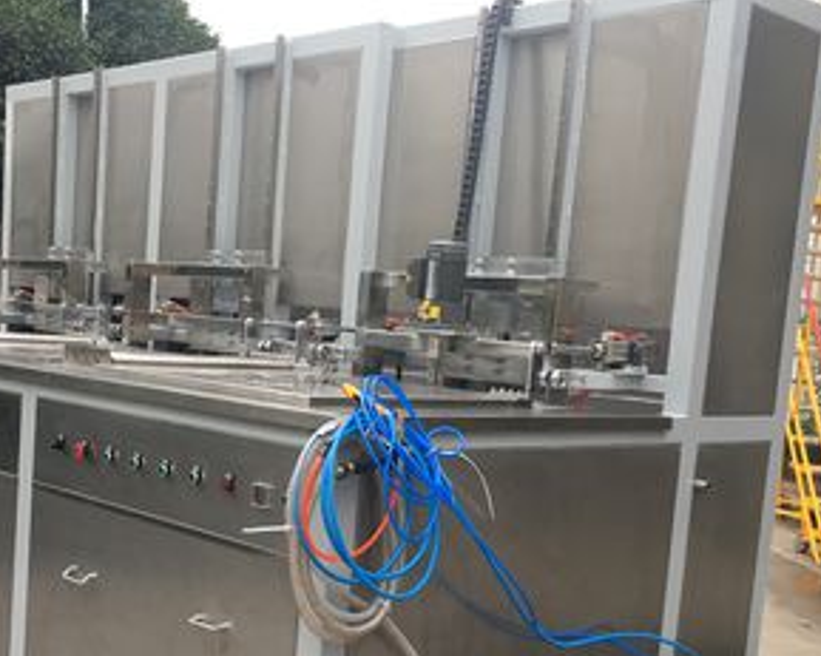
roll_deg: -4.8
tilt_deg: -5.0
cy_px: 464
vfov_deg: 30.5
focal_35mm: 49
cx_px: 276
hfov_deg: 37.7
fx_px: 1190
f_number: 2.2
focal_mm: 4.15
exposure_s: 1/33
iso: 32
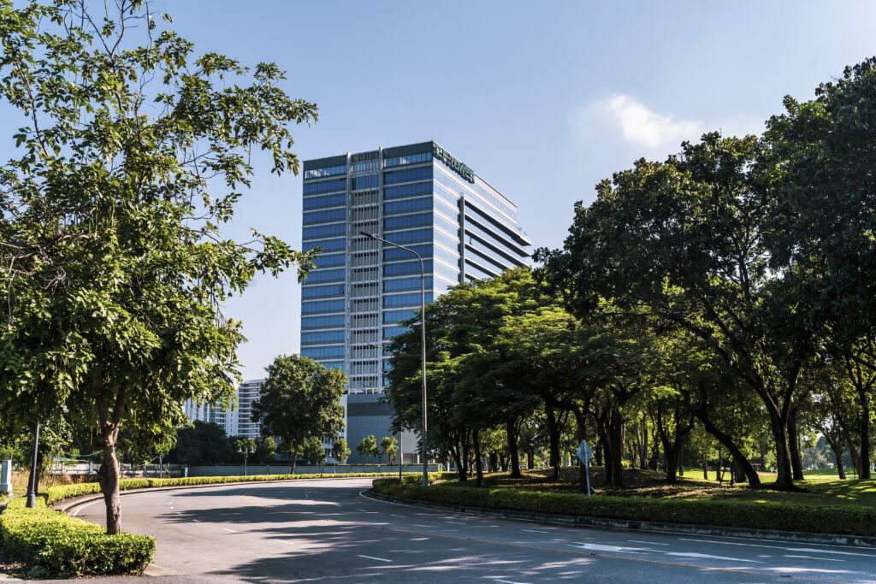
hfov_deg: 53.1
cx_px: 438
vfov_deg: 36.9
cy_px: 292
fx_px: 876
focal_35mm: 36
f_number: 8
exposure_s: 1/800
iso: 500
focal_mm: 36
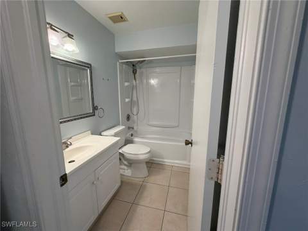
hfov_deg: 102.1
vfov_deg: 85.7
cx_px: 154
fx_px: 125
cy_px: 116
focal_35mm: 14
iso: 250
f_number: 2.2
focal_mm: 2.22
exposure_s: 1/120
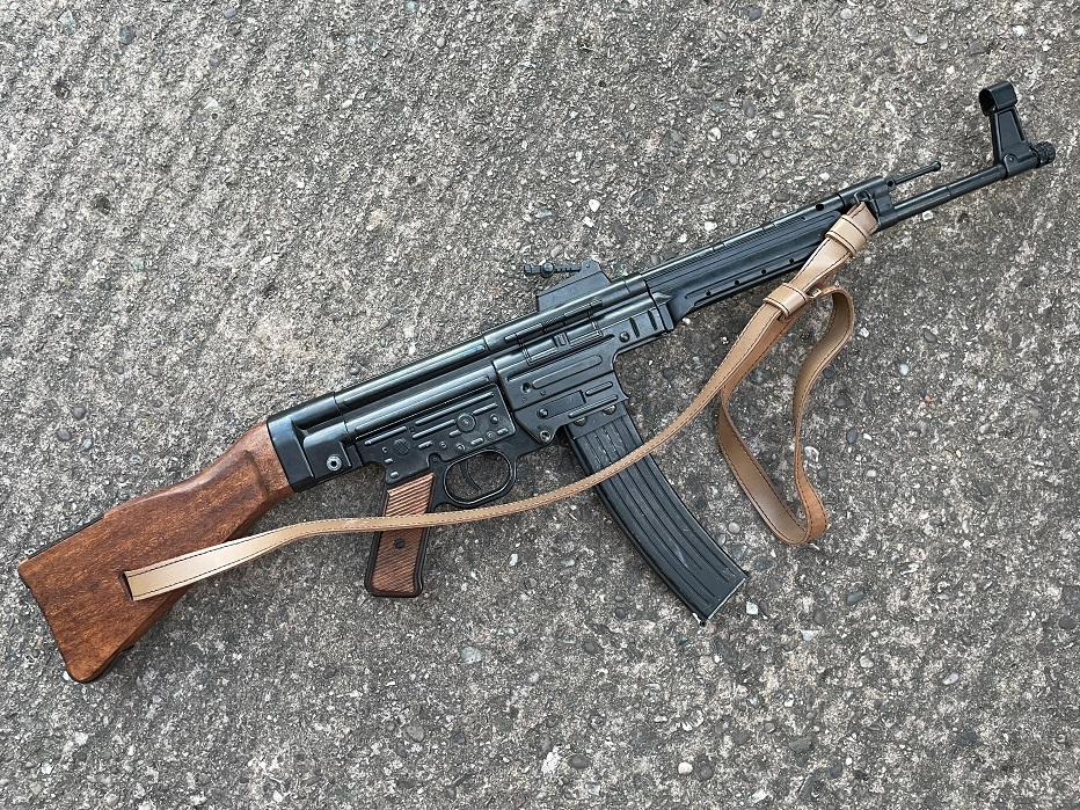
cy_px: 405
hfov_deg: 67.3
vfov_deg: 53.1
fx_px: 811
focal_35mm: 26
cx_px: 540
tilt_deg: -87.5
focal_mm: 4.2
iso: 125
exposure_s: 1/50
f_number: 1.6
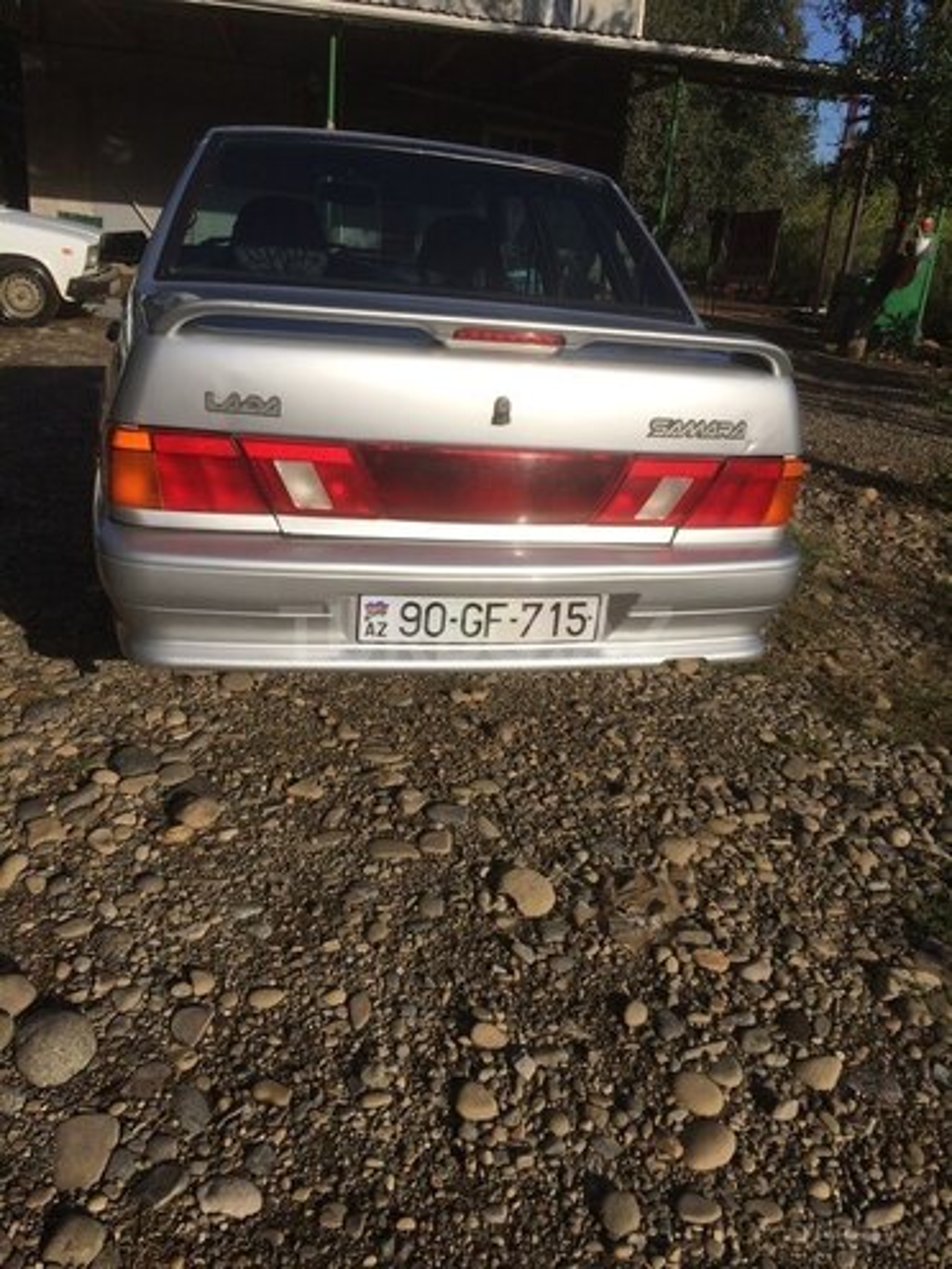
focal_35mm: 29
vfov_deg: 61.7
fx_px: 1063
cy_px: 634
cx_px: 476
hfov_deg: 48.2
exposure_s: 1/3425
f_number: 2.2
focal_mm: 4.15
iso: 32
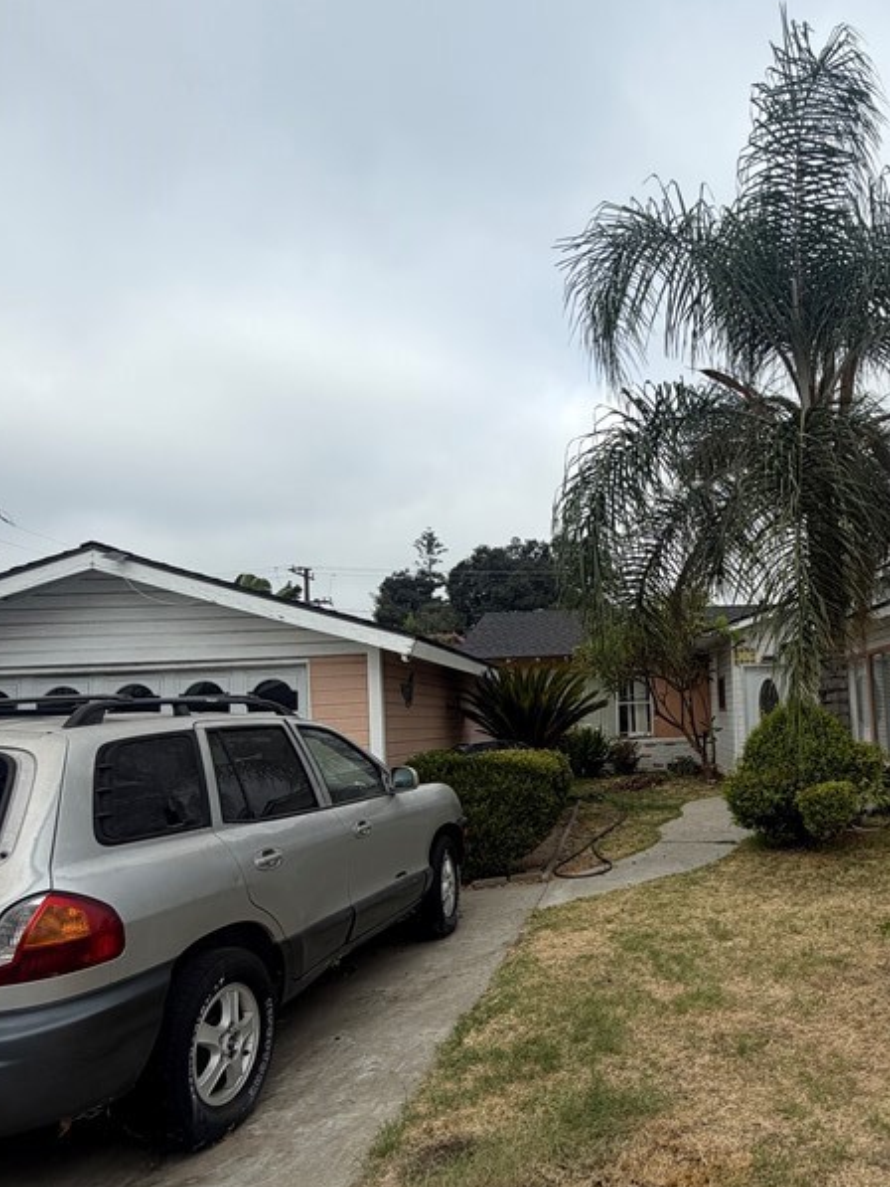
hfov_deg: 53.2
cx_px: 707
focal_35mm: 24
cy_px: 668
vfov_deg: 71.3
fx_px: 822
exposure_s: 1/770
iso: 32
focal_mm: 2.22
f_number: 2.2
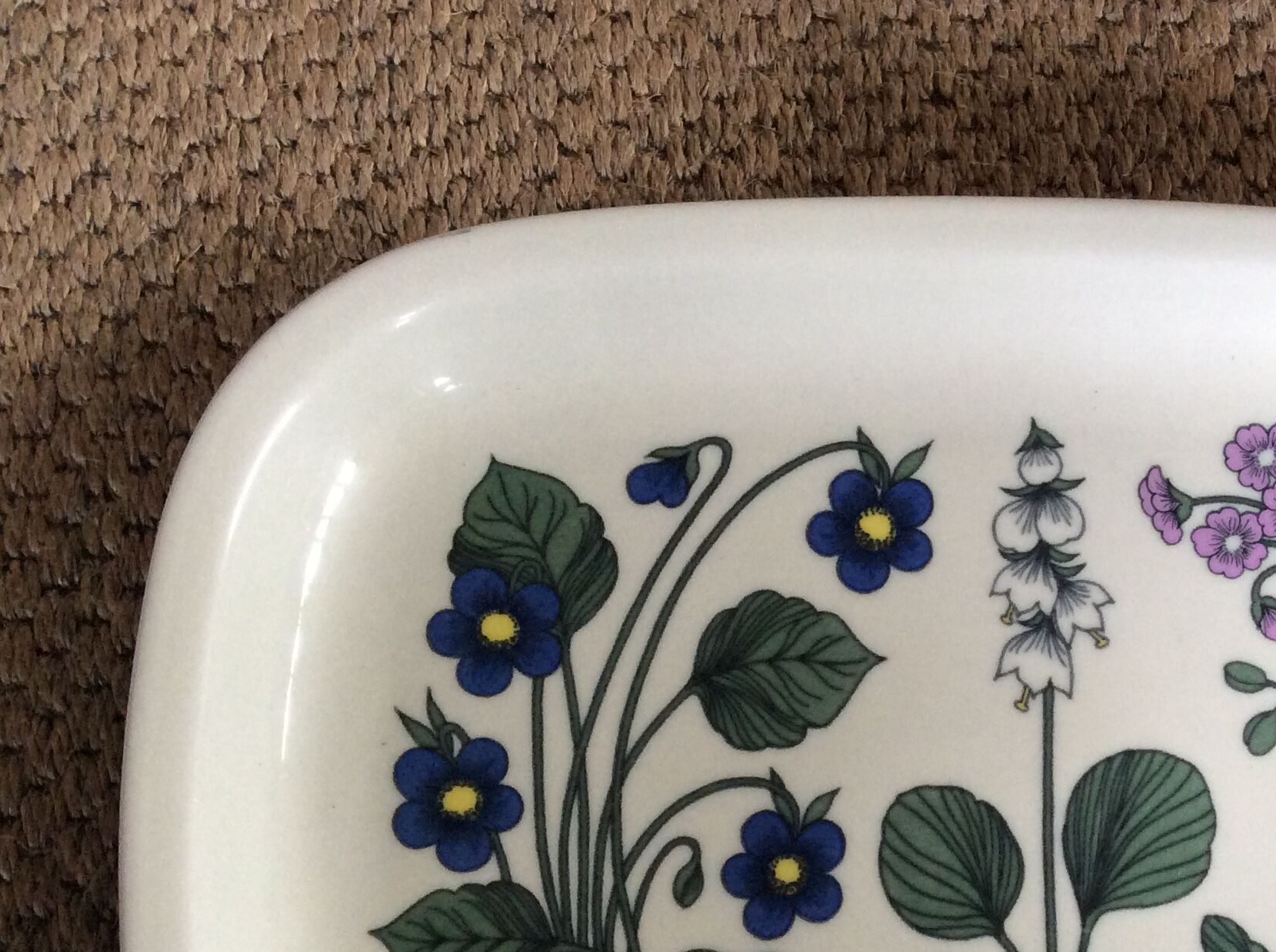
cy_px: 727
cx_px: 930
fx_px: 1840
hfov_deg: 37.5
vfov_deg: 28.6
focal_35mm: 50
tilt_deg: -76.7
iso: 125
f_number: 2.4
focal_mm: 3.3
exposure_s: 1/25
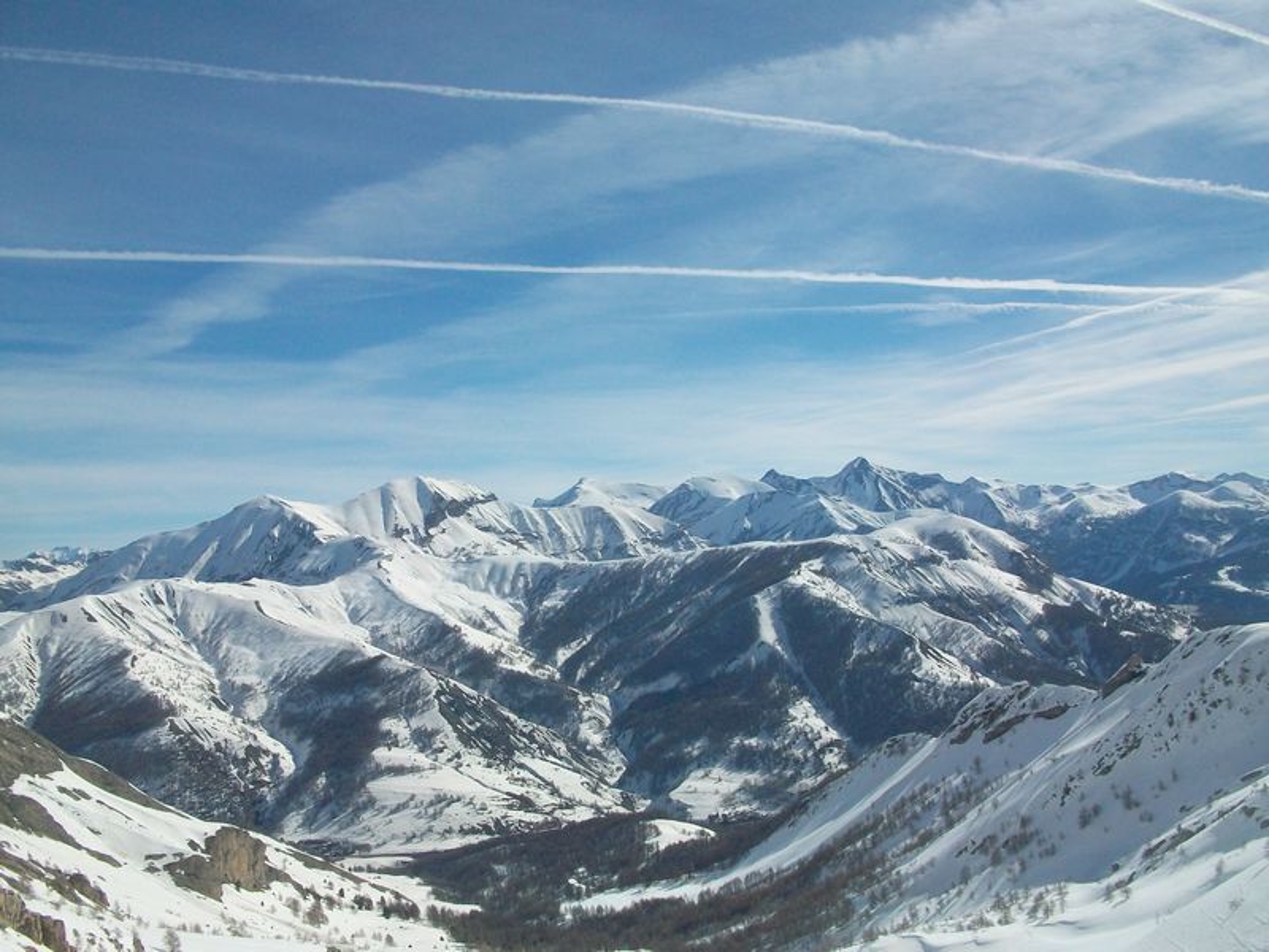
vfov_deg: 41.8
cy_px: 476
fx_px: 1246
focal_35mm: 34
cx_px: 634
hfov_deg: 54.0
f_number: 5.5
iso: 80
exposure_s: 1/1250
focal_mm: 5.7
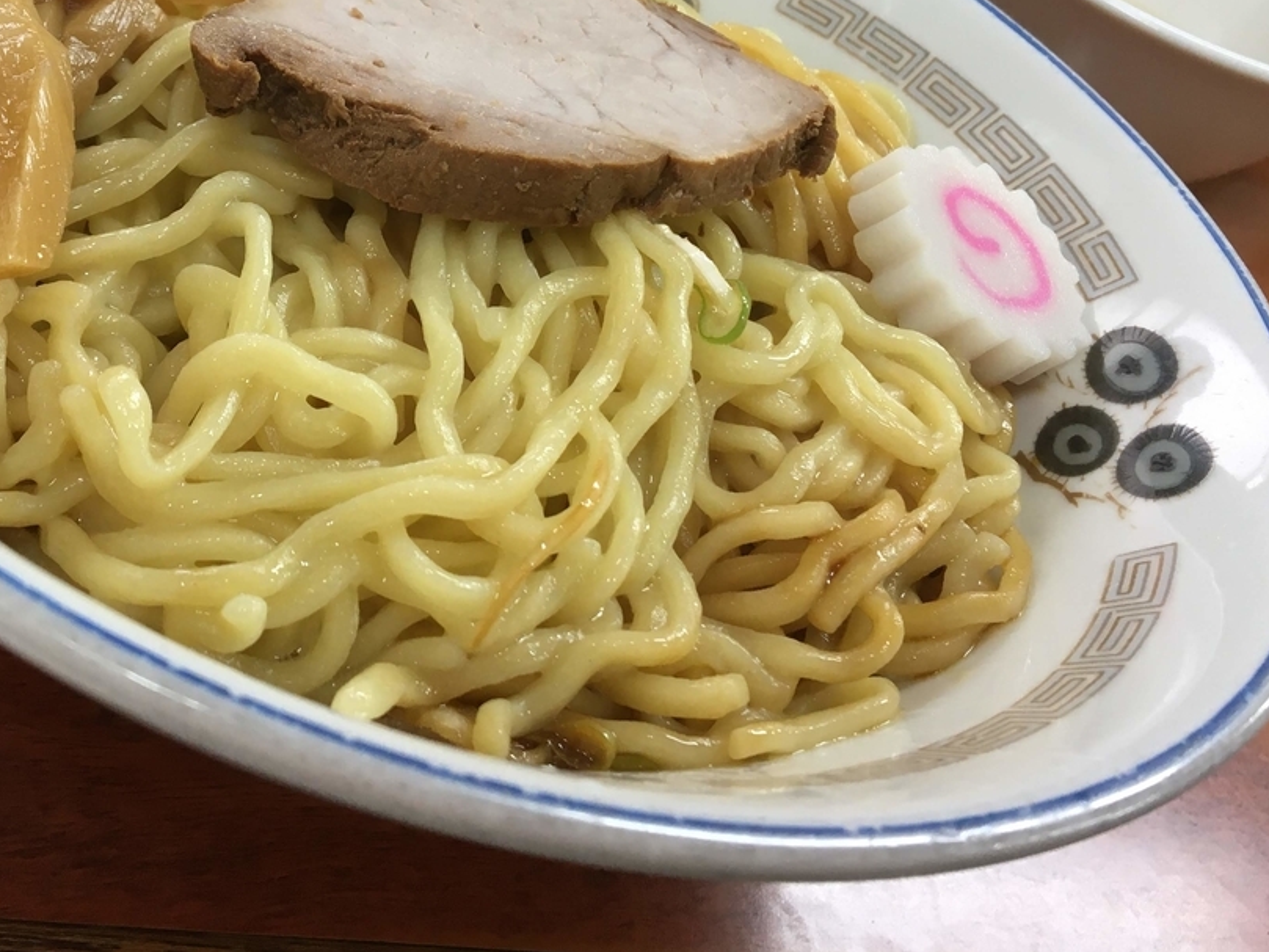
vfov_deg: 33.0
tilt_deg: -33.7
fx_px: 1577
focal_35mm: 43
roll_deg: -22.3
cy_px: 251
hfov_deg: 43.3
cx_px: 431
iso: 50
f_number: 2.2
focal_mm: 4.15
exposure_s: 1/30
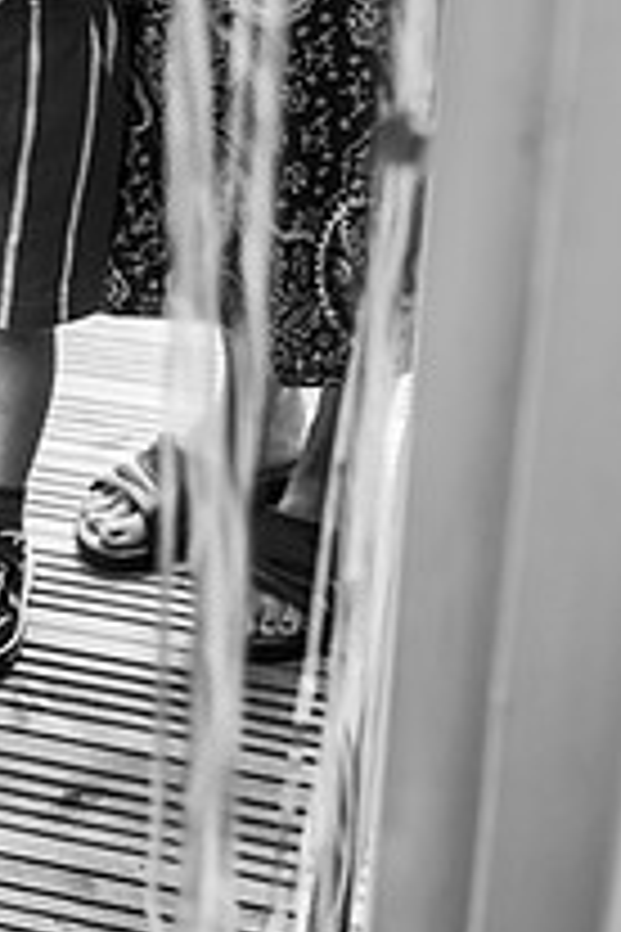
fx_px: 1966
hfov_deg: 17.5
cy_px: 144
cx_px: -7
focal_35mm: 76
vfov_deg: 26.0
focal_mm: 35
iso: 180
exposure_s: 1/200
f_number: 2.5
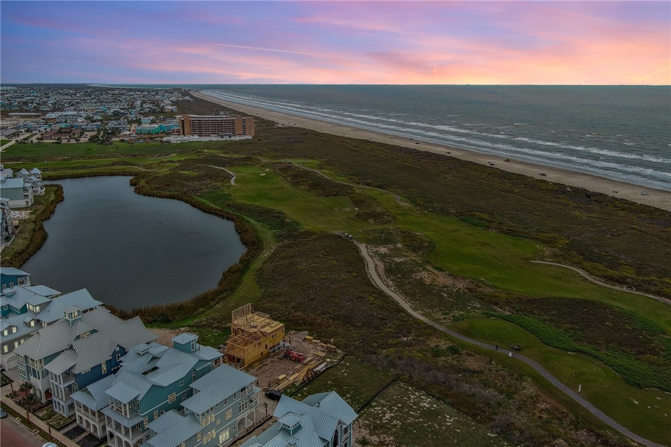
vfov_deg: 44.9
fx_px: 540
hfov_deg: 63.7
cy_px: 224
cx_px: 336
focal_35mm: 29
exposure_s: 1/1000
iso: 100
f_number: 2.8
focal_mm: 10.57
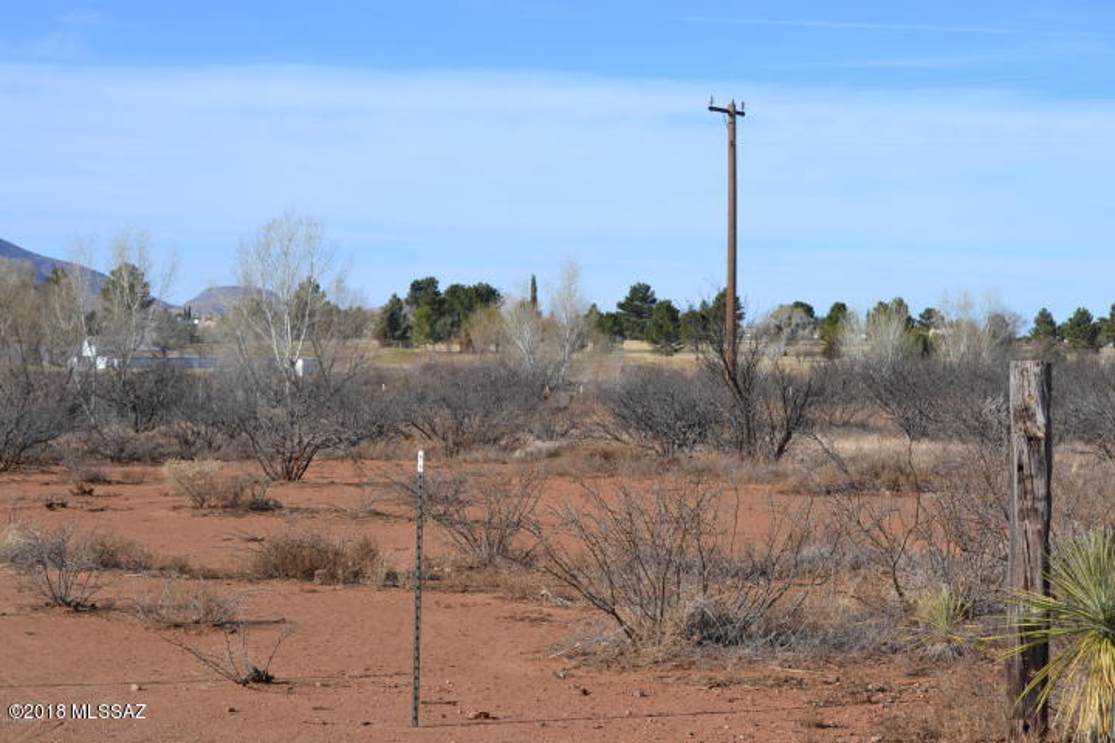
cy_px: 372
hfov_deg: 24.6
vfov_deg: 16.6
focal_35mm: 82
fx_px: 2555
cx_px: 558
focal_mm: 55
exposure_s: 1/250
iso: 100
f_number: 8
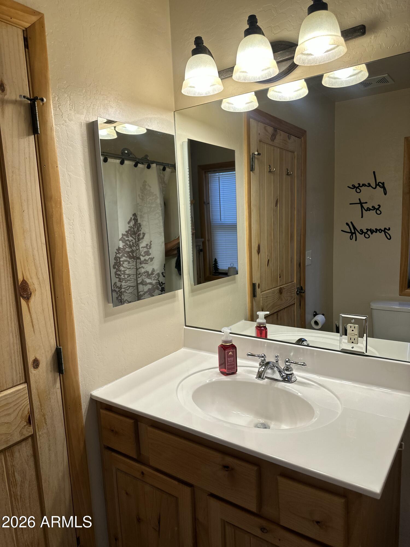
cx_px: 205
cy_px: 274
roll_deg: +1.7
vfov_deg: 71.6
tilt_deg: -6.4
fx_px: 379
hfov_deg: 56.8
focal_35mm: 24
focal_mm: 6.86
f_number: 1.78
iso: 80
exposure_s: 1/120
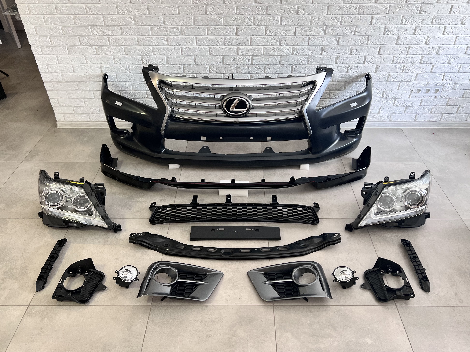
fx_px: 353
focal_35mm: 26
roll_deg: +0.2
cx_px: 235
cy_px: 176
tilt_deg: -37.2
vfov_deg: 53.1
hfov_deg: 67.3
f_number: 1.5
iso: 125
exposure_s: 1/121
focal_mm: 5.7
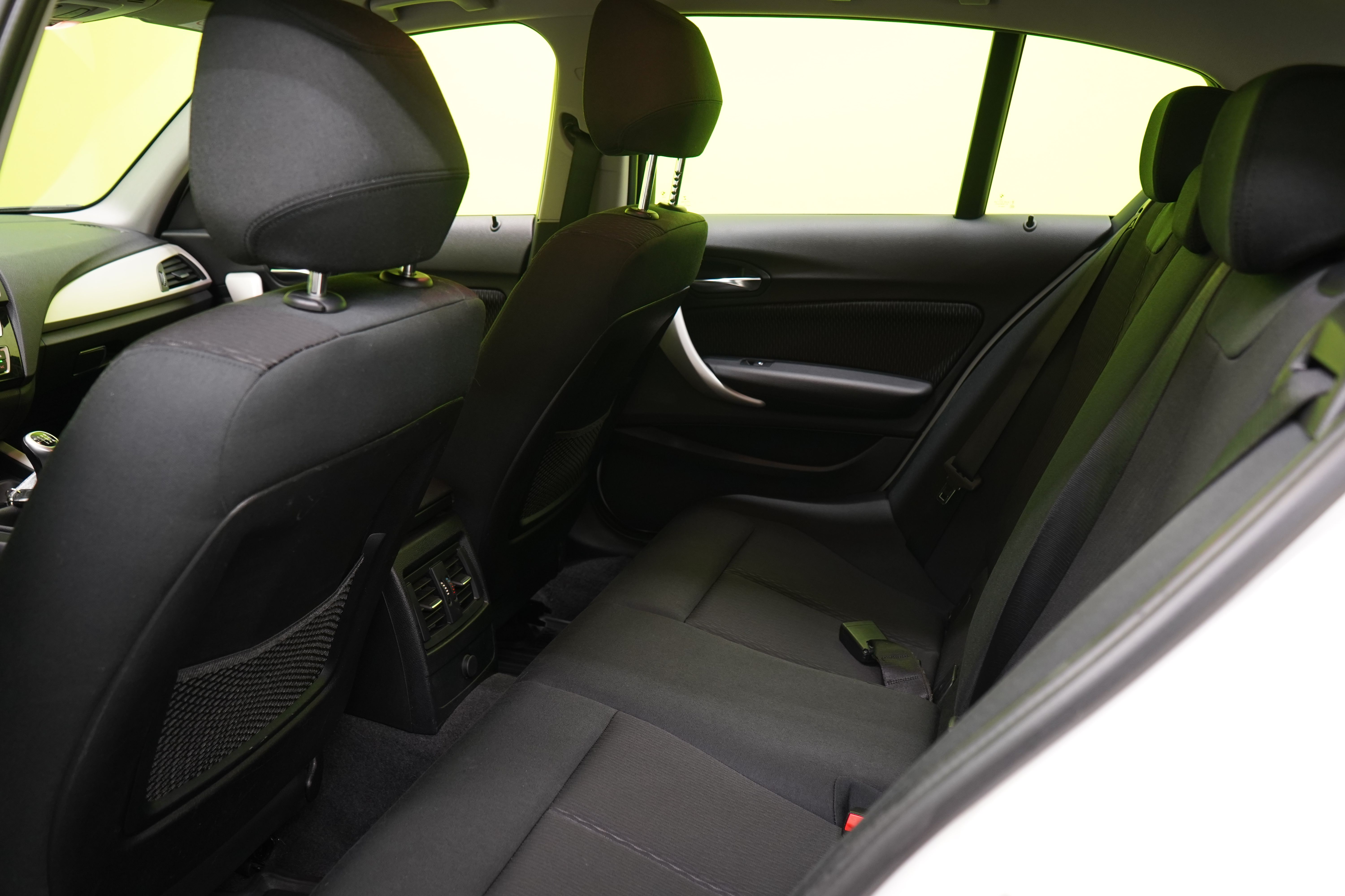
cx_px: 672
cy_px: 448
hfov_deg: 61.9
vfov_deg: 43.6
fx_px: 1121
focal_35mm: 30
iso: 1250
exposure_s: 1/15
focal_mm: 30
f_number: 5
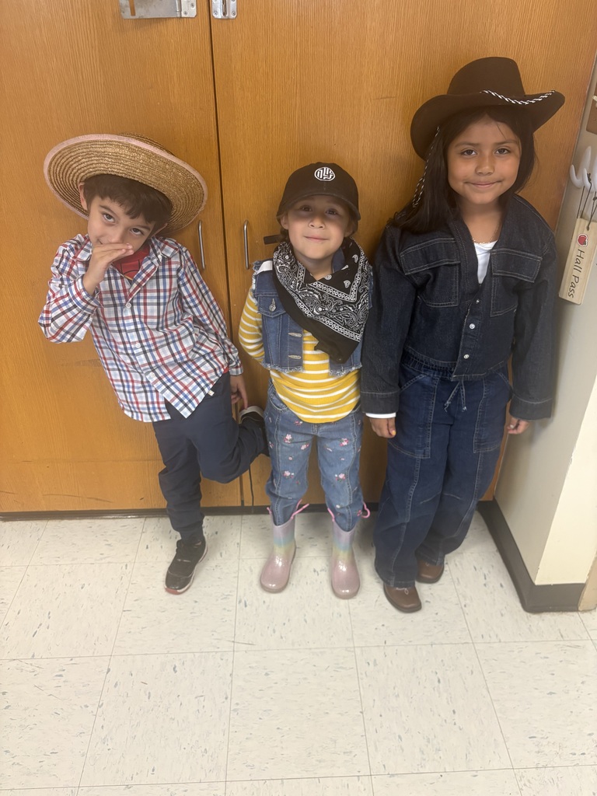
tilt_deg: -32.4
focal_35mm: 26
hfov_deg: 53.1
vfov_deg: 67.3
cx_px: 298
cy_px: 398
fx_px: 598
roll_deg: +0.2
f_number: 1.6
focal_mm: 5.96
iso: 160
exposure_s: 1/60
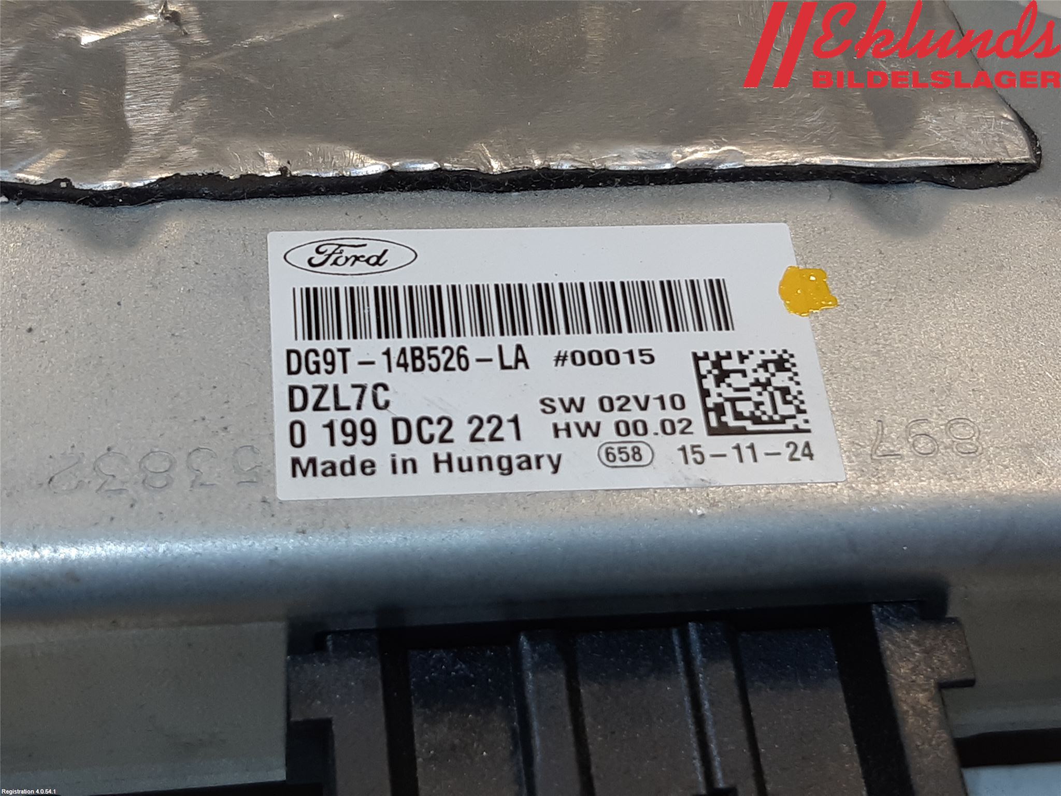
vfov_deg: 53.1
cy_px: 398
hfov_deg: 67.3
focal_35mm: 26
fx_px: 797
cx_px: 530
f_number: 1.7
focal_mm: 3.93
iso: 50
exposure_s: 1/100
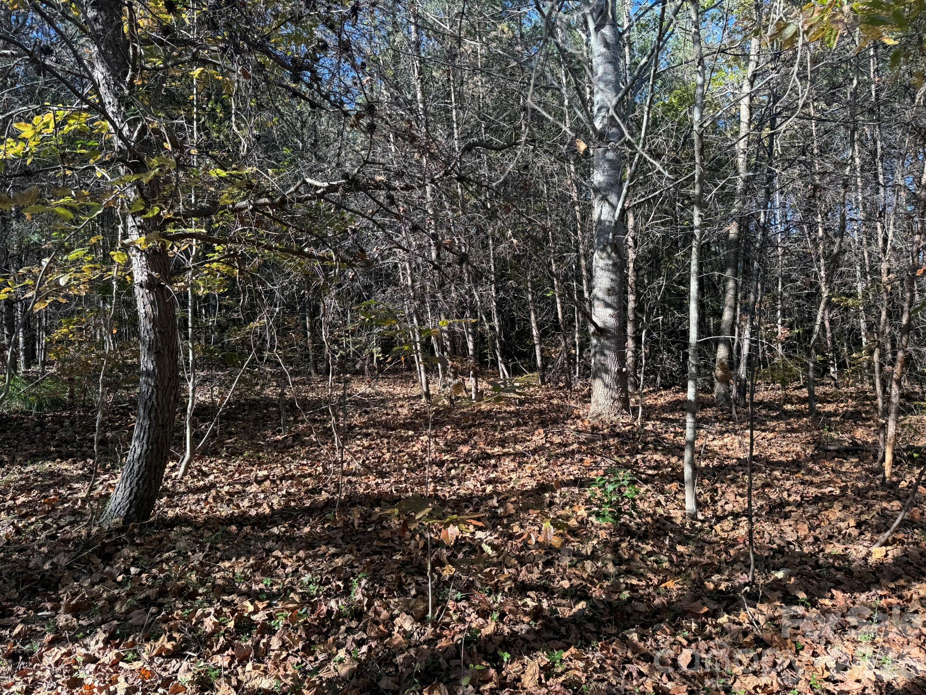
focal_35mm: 24
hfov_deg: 71.6
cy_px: 348
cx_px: 463
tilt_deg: +2.8
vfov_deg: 56.8
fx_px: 642
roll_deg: +0.5
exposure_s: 1/453
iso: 80
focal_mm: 6.76
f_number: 1.78
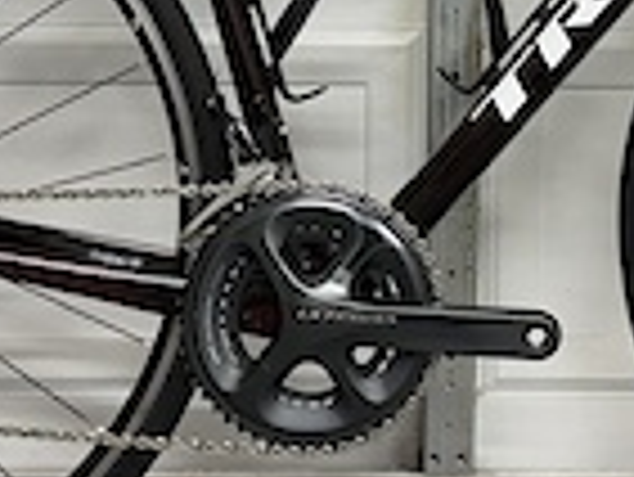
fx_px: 1558
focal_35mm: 85
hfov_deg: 22.9
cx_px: 441
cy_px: 11
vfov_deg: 17.0
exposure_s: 1/120
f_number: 1.78
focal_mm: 6.76
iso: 160
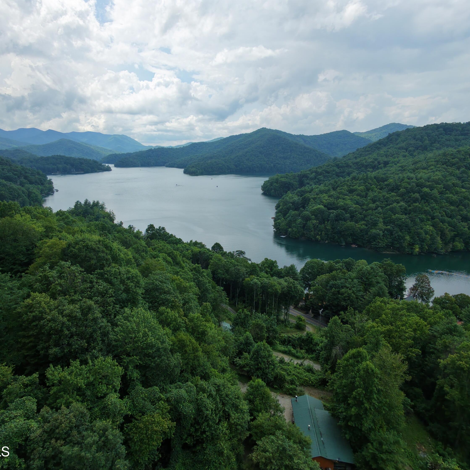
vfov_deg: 77.7
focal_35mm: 19
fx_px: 292
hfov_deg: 77.6
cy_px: 237
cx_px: 224
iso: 100
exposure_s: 1/500
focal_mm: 3.05
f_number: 2.2
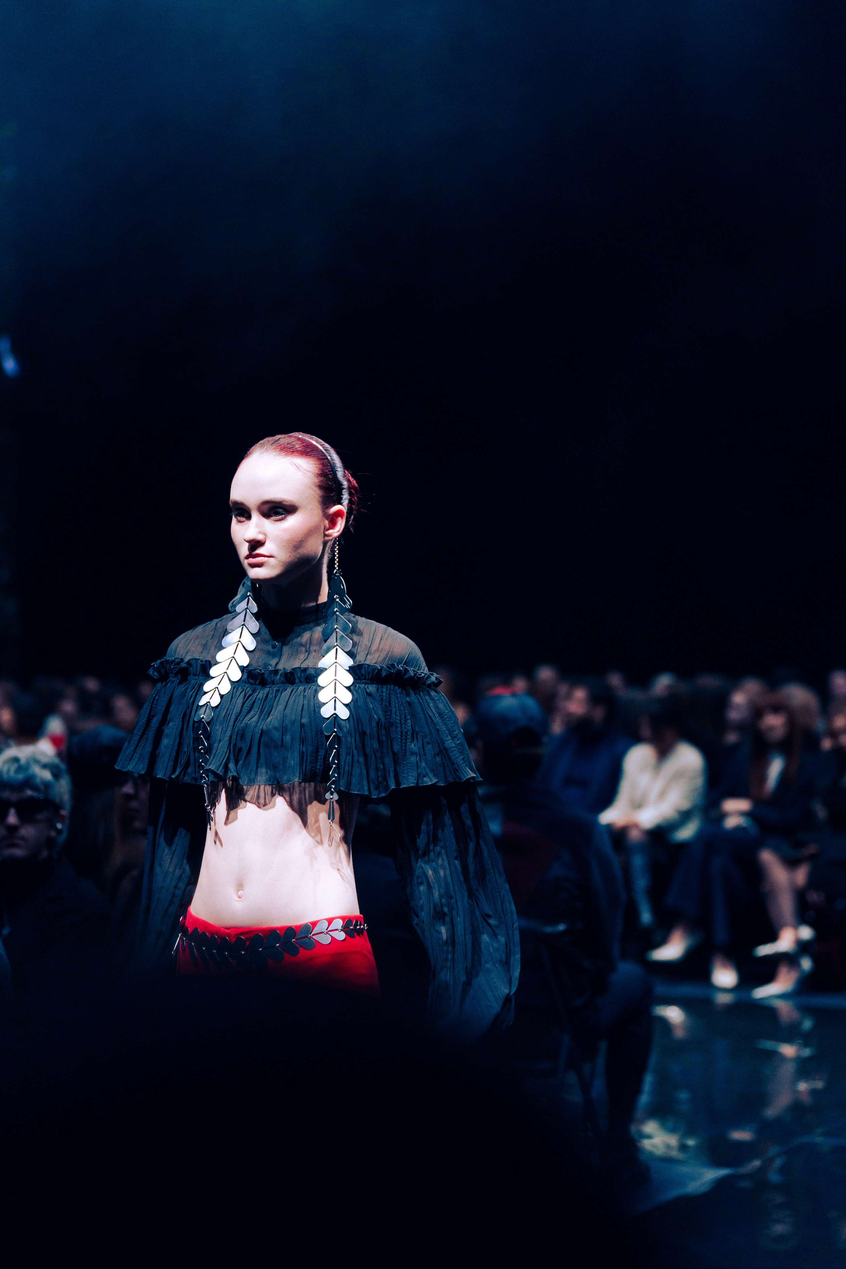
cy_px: 634
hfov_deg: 20.6
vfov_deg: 30.5
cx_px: 423
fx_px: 2326
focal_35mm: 66
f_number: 2.5
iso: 4000
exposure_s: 1/320
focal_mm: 66
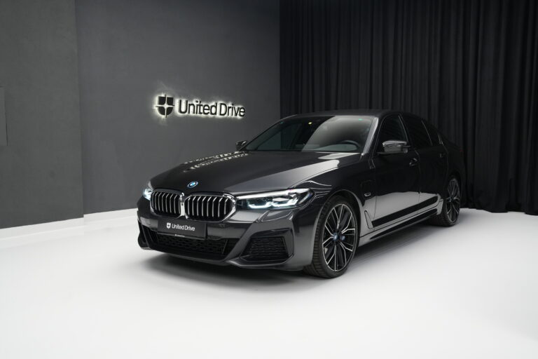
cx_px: 269
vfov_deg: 37.9
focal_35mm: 35
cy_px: 180
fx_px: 523
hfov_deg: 54.4
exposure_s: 1/40
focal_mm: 35
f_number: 6.3
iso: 2500
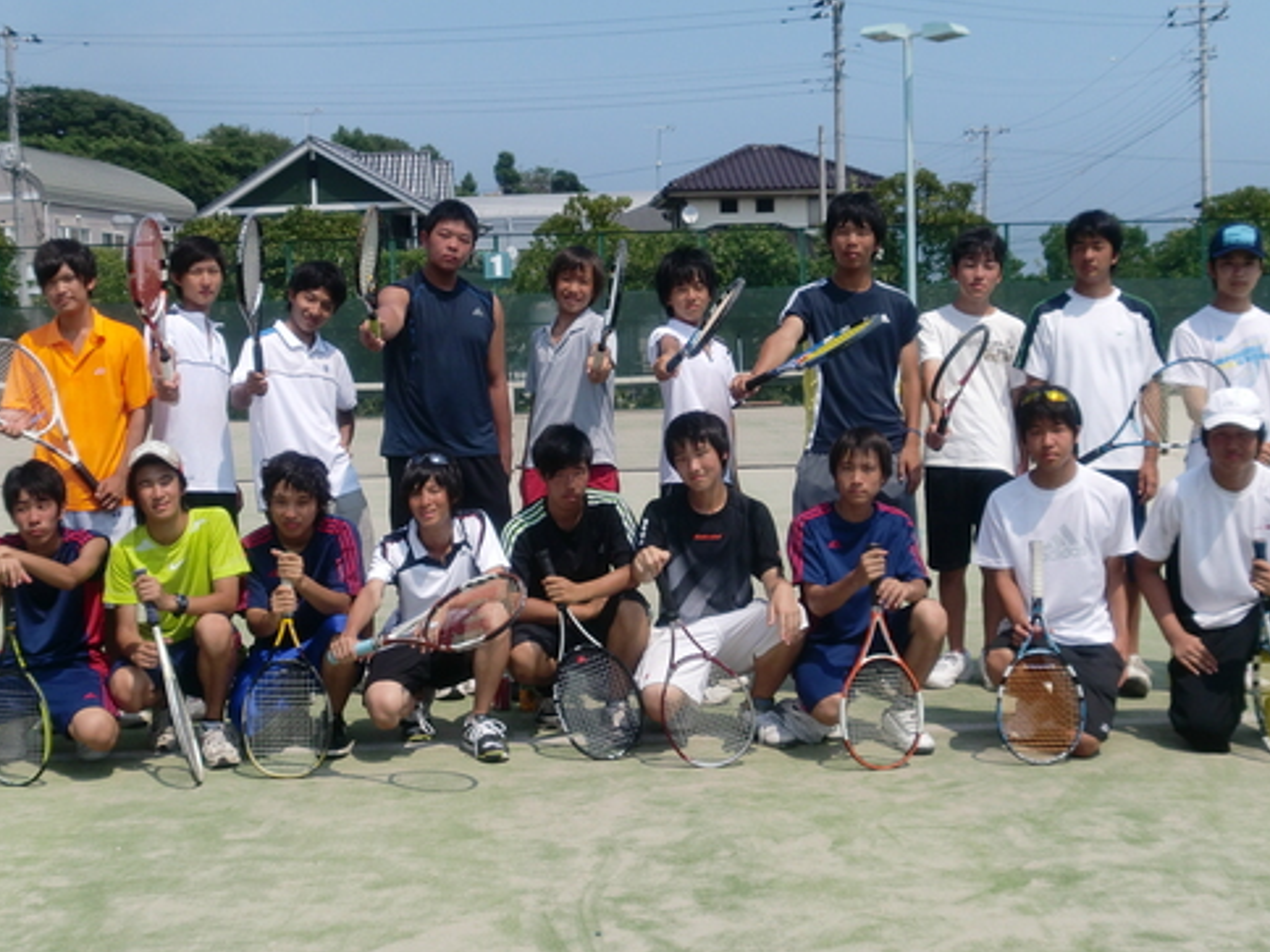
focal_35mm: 50
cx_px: 588
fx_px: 1834
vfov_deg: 29.1
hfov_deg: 38.2
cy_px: 468
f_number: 9.1
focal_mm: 6.51
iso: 64
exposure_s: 1/160
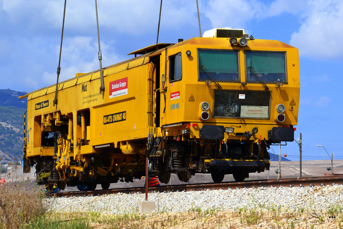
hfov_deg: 13.0
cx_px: 172
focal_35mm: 158
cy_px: 114
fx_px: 1501
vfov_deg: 8.7
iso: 250
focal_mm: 105
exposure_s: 1/500
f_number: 11
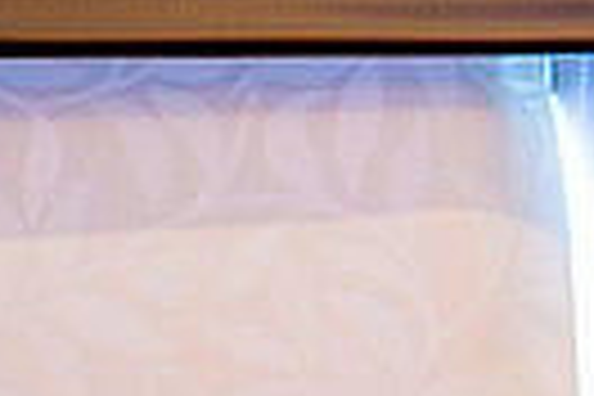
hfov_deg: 4.4
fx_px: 7622
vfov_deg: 3.0
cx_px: 1143
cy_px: 848
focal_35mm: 462
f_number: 2.2
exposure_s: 1/125
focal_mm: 105
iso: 640
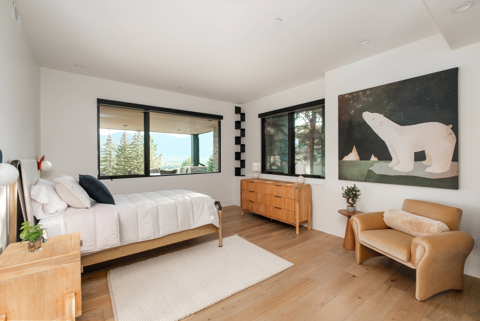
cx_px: 240
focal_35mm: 15
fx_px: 200
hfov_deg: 100.4
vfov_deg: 77.4
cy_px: 160
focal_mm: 10
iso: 400
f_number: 5.6
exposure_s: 1/80
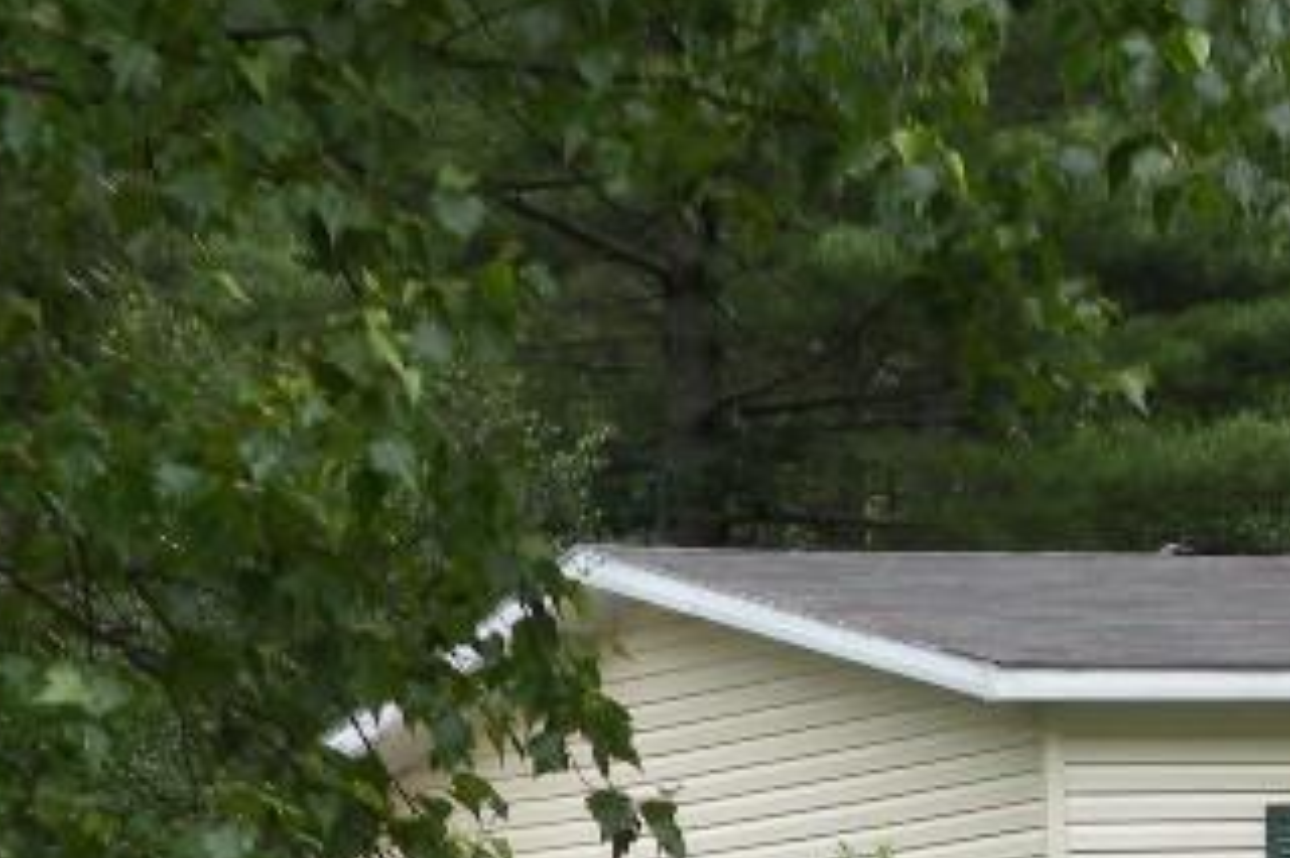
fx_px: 10028
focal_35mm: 280
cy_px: 1136
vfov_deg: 4.9
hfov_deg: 7.3
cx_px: 1612
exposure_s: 1/93.7
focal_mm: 14.9
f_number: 4
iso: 64
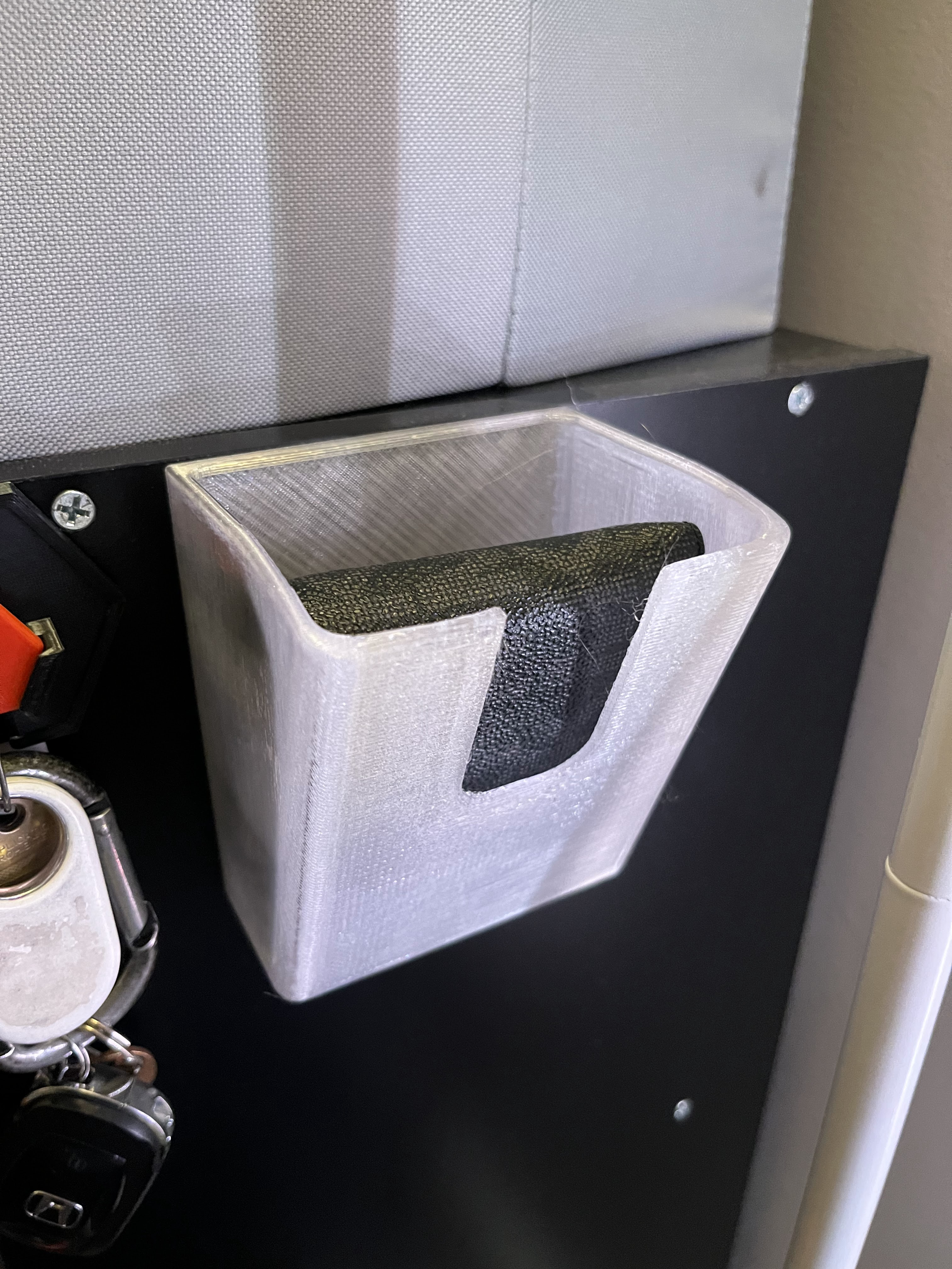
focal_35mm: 26
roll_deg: -0.2
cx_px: 476
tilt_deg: -26.5
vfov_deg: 67.3
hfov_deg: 53.1
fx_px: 953
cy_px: 634
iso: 500
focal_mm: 5.1
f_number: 1.6
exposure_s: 1/60
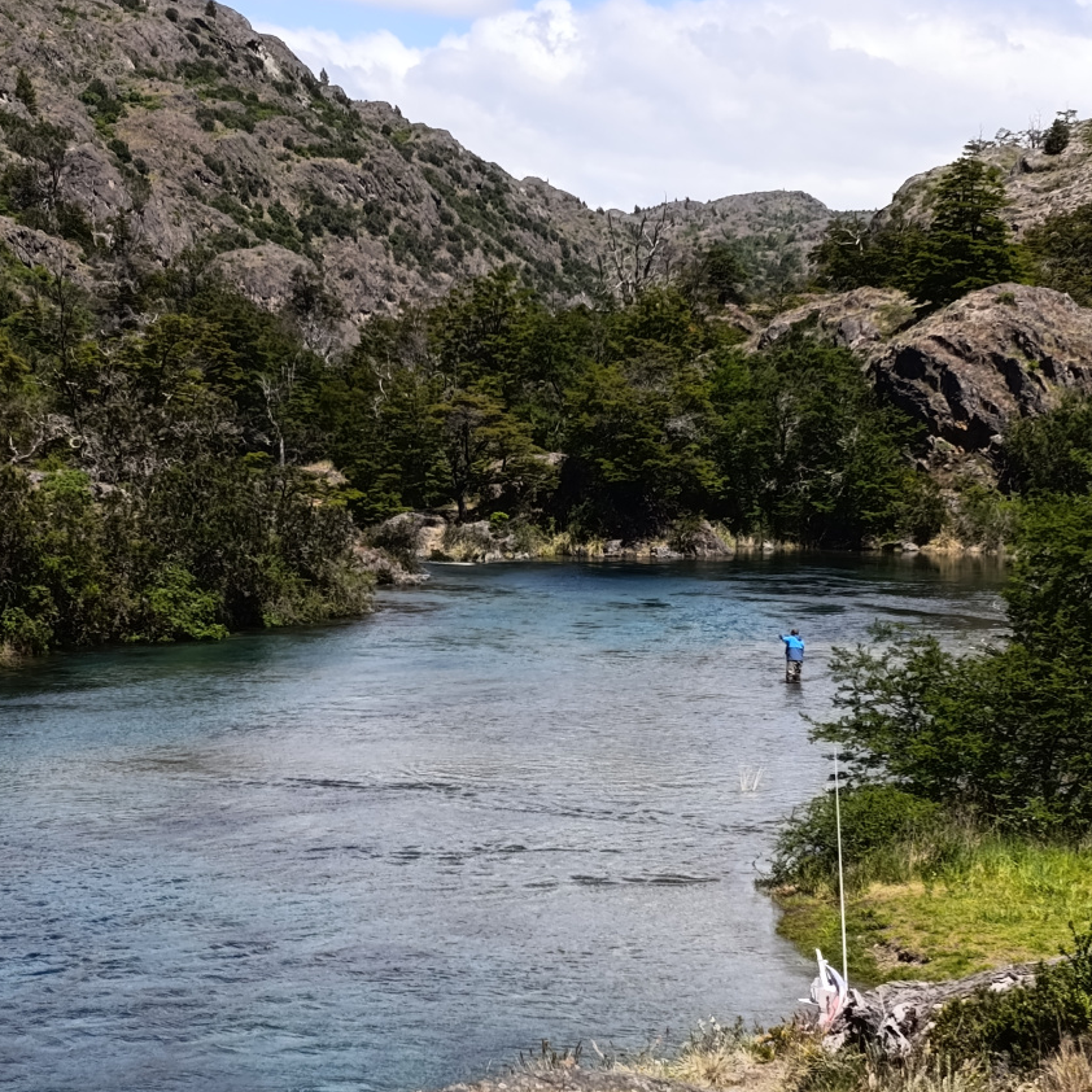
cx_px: 536
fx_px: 2927
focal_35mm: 82
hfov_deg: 21.1
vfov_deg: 21.1
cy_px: 606
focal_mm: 6.14
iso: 50
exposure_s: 1/685
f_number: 1.6
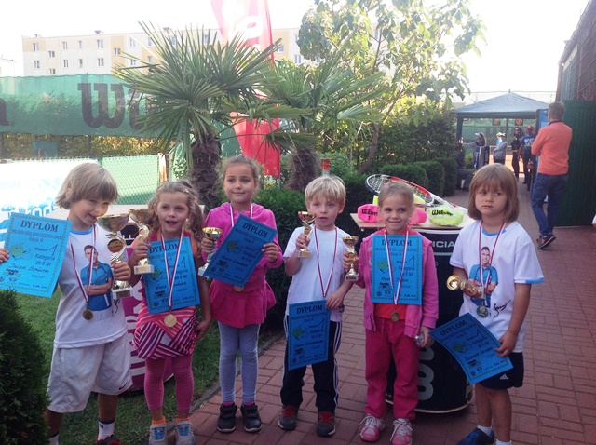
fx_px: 602
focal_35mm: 35
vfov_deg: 40.6
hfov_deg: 52.7
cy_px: 222
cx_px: 298
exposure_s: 1/308
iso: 50
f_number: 2.4
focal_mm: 4.28
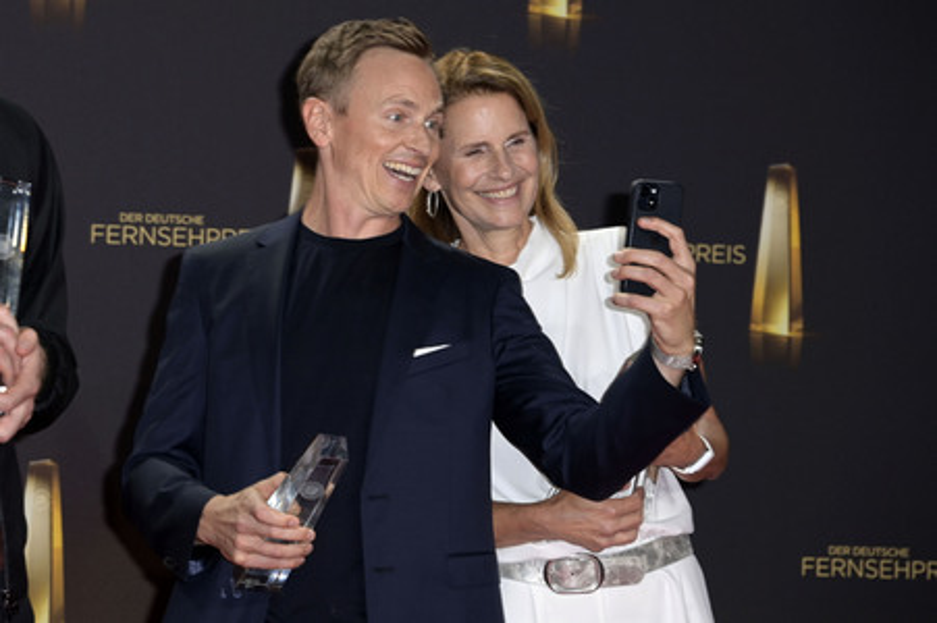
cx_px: 468
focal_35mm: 160
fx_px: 4161
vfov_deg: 8.6
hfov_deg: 12.8
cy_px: 312
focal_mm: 160
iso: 800
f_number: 6.3
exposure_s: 1/125
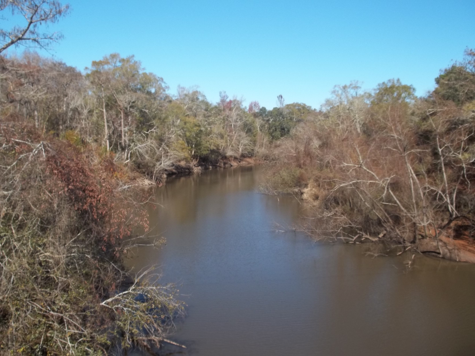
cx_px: 238
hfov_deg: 55.4
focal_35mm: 33
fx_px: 453
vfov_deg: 42.9
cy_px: 178
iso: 64
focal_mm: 5.9
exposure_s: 1/125
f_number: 8
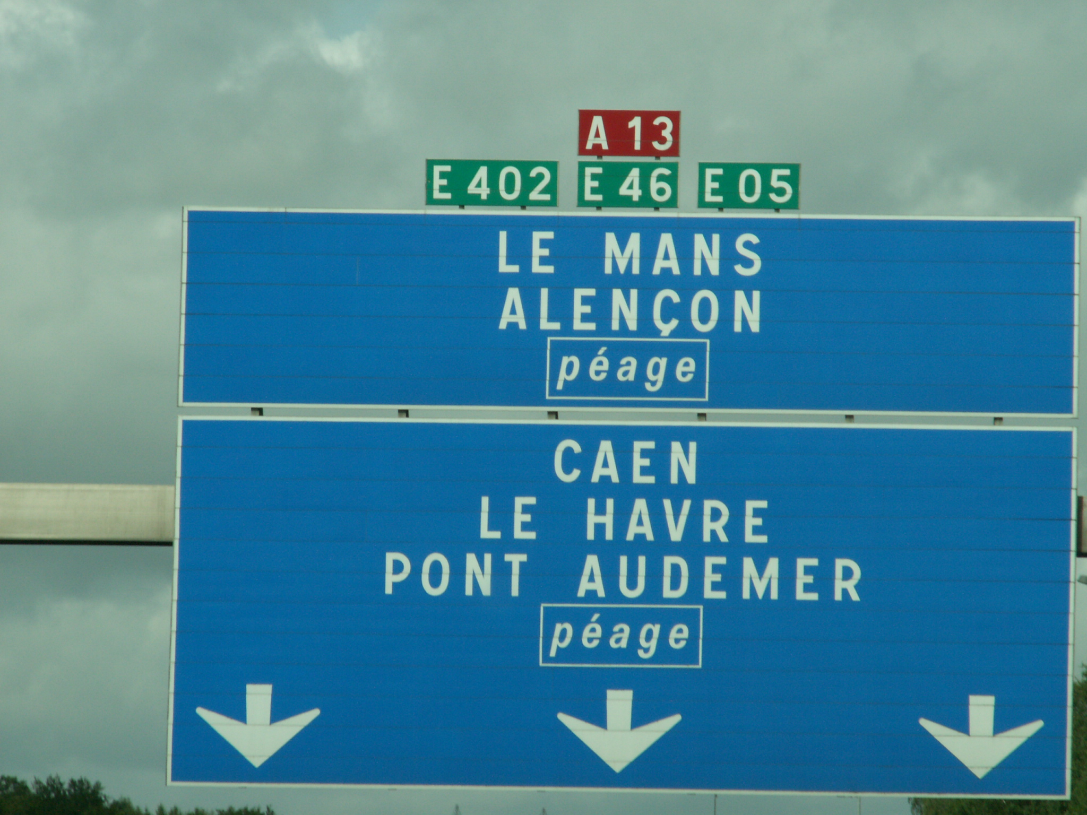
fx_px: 6689
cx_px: 544
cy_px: 408
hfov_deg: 9.3
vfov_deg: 7.0
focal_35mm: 213
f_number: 8
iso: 50
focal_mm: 34.86
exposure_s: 1/250
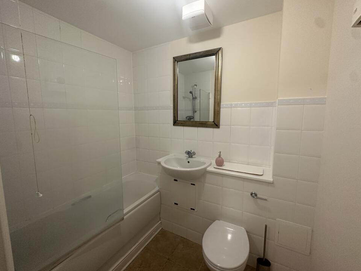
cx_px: 180
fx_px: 156
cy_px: 132
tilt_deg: -6.3
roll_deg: -0.2
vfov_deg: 81.7
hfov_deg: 98.2
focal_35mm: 15
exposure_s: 1/100
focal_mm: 2.22
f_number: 2.2
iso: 200
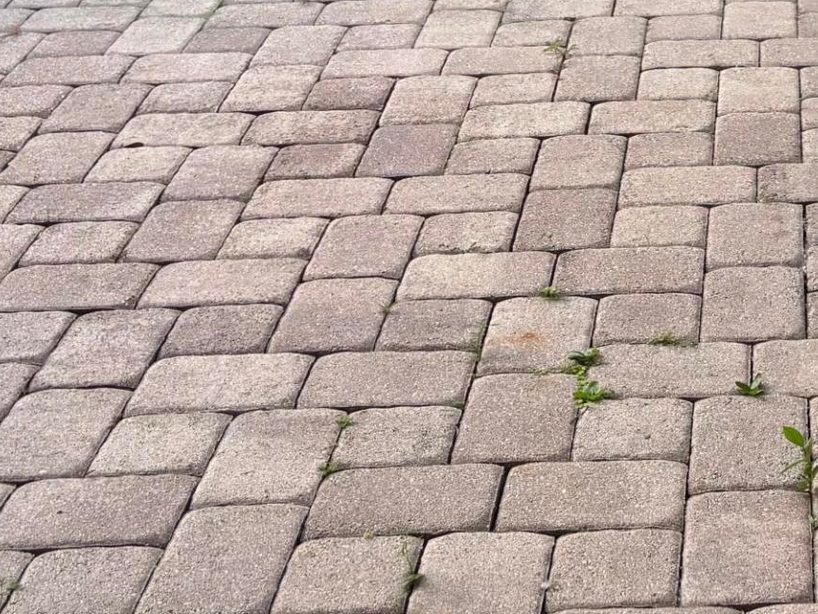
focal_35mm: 87
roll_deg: -0.1
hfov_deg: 21.6
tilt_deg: -9.6
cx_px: 832
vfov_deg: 15.4
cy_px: -367
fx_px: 2056
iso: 40
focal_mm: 5.96
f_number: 1.6
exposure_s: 1/121
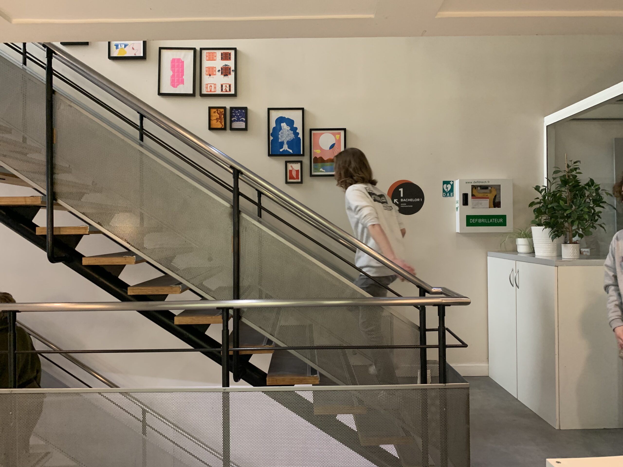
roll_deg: +0.8
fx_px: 468
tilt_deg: -1.5
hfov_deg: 67.3
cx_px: 312
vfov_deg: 53.1
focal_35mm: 26
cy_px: 234
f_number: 1.8
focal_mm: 4.25
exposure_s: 1/50
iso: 250
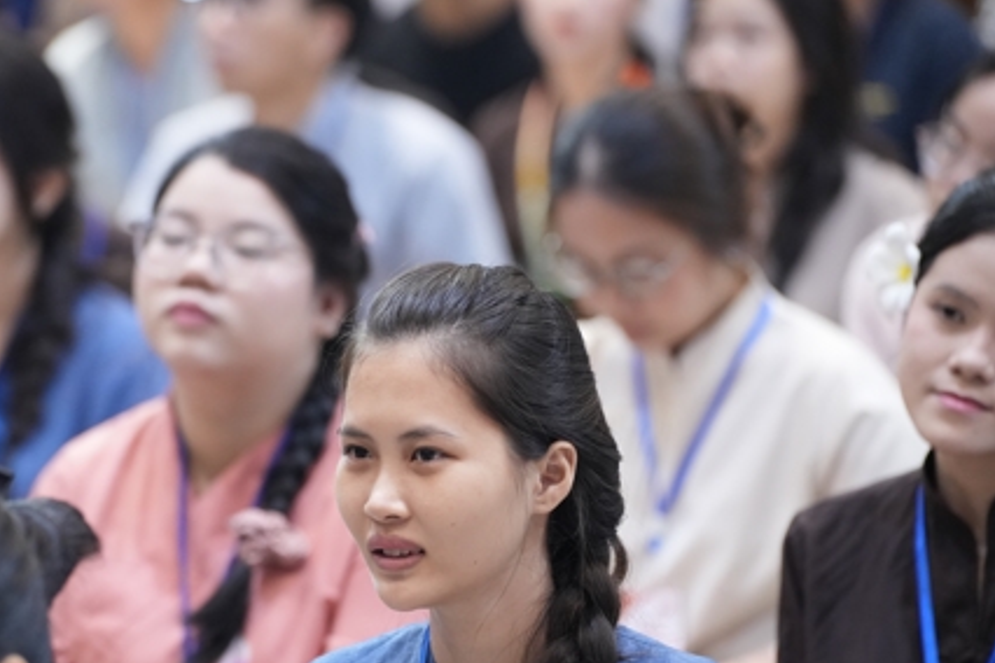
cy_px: 461
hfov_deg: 9.0
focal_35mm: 229
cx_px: 325
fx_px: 6329
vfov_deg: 6.0
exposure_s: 1/200
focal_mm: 150
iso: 4000
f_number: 2.8
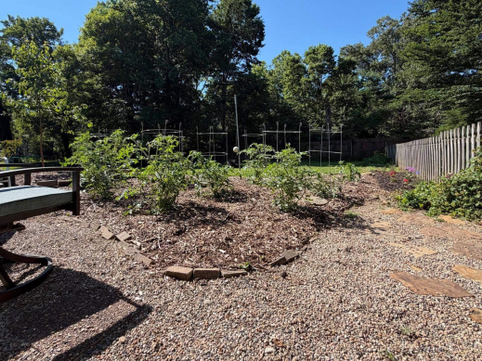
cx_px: 232
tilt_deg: -2.0
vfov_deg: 70.9
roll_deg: +1.7
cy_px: 147
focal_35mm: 18
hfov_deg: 87.7
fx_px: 251
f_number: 2.2
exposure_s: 1/770
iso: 32
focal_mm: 2.22
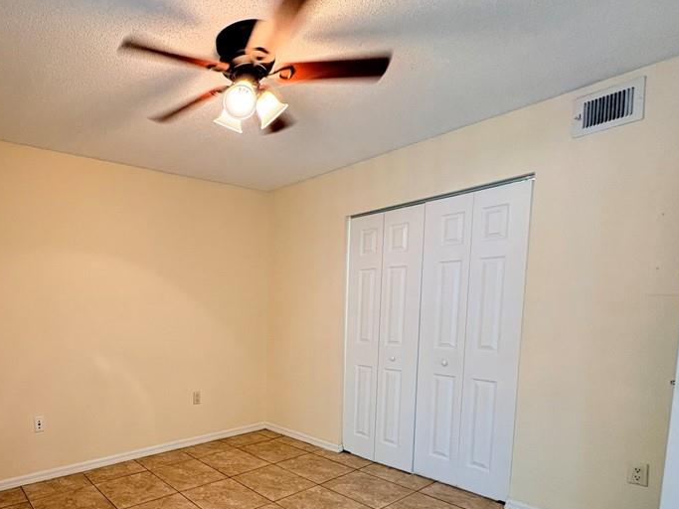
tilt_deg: -5.6
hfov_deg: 74.0
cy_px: 349
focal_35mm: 21
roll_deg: +1.8
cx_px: 179
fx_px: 412
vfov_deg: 61.5
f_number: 2.2
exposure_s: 1/60
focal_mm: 2.22
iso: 320
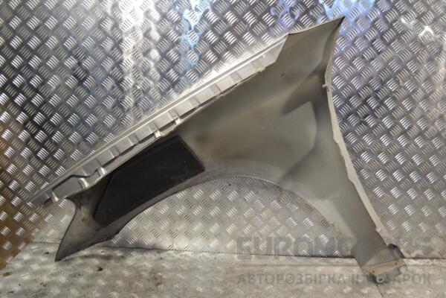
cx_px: 223
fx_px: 409
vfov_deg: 40.0
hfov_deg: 57.2
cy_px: 149
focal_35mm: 33
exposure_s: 1/80
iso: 400
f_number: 4.5
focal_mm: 22
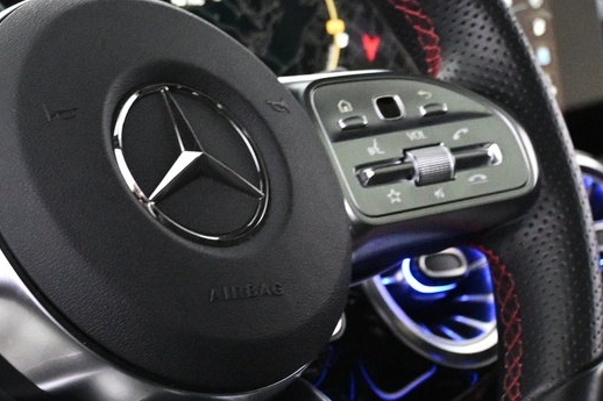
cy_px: 180
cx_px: 119
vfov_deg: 9.3
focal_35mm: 148
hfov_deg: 13.8
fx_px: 2474
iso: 4000
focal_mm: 31.5
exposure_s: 1/40
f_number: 5
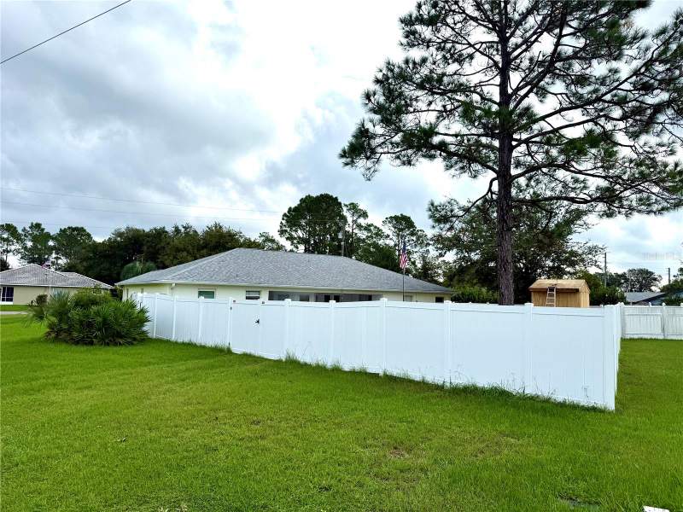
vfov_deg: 56.8
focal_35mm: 24
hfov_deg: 71.6
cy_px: 256
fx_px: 474
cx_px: 342
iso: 80
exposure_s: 1/6173
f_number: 1.78
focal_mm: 6.76
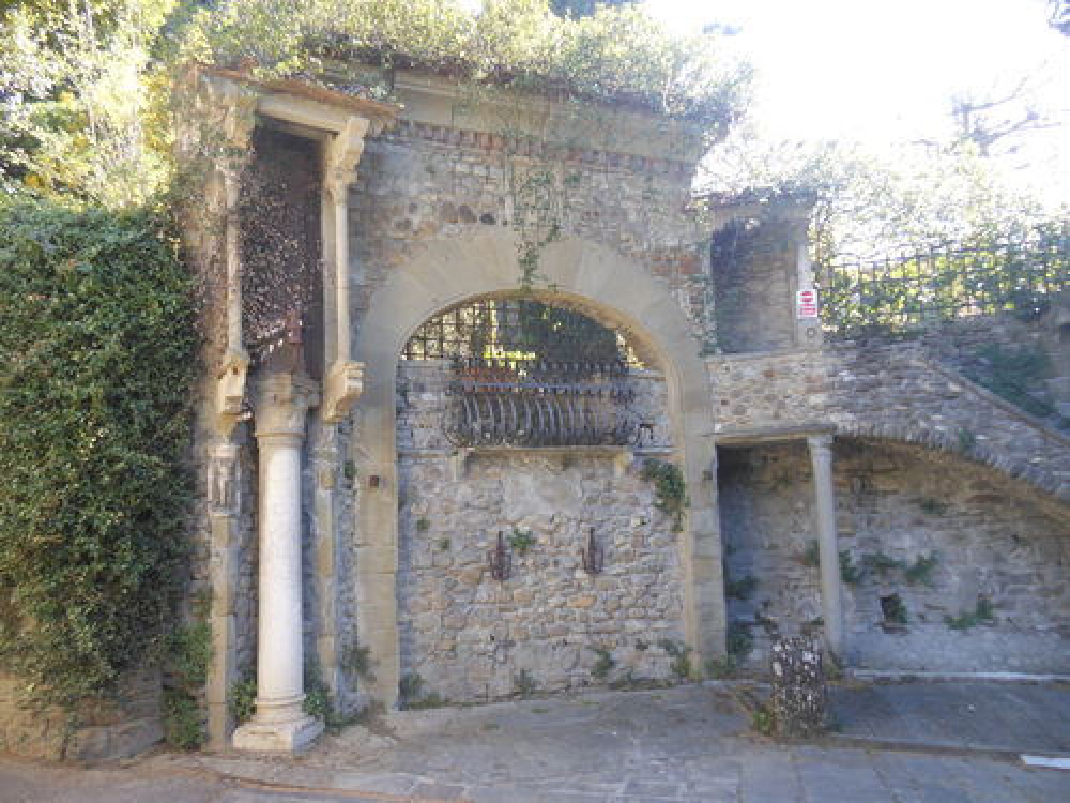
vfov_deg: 54.9
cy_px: 402
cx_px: 535
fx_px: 773
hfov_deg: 69.4
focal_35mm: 25
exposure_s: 1/50
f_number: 3.2
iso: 80
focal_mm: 4.5
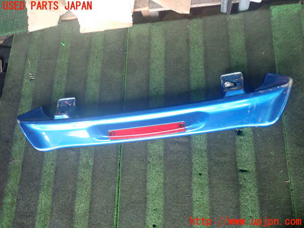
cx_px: 152
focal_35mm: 30
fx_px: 263
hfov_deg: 60.0
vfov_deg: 46.8
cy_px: 114
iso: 200
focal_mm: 5.4
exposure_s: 1/30
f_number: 2.3
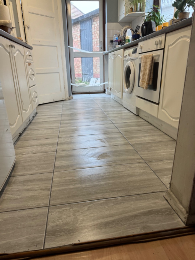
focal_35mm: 24
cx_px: 98
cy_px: 130
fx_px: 180
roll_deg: +1.6
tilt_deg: -18.9
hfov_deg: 56.8
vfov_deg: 71.6
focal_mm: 6.86
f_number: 1.78
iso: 160
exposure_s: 1/100
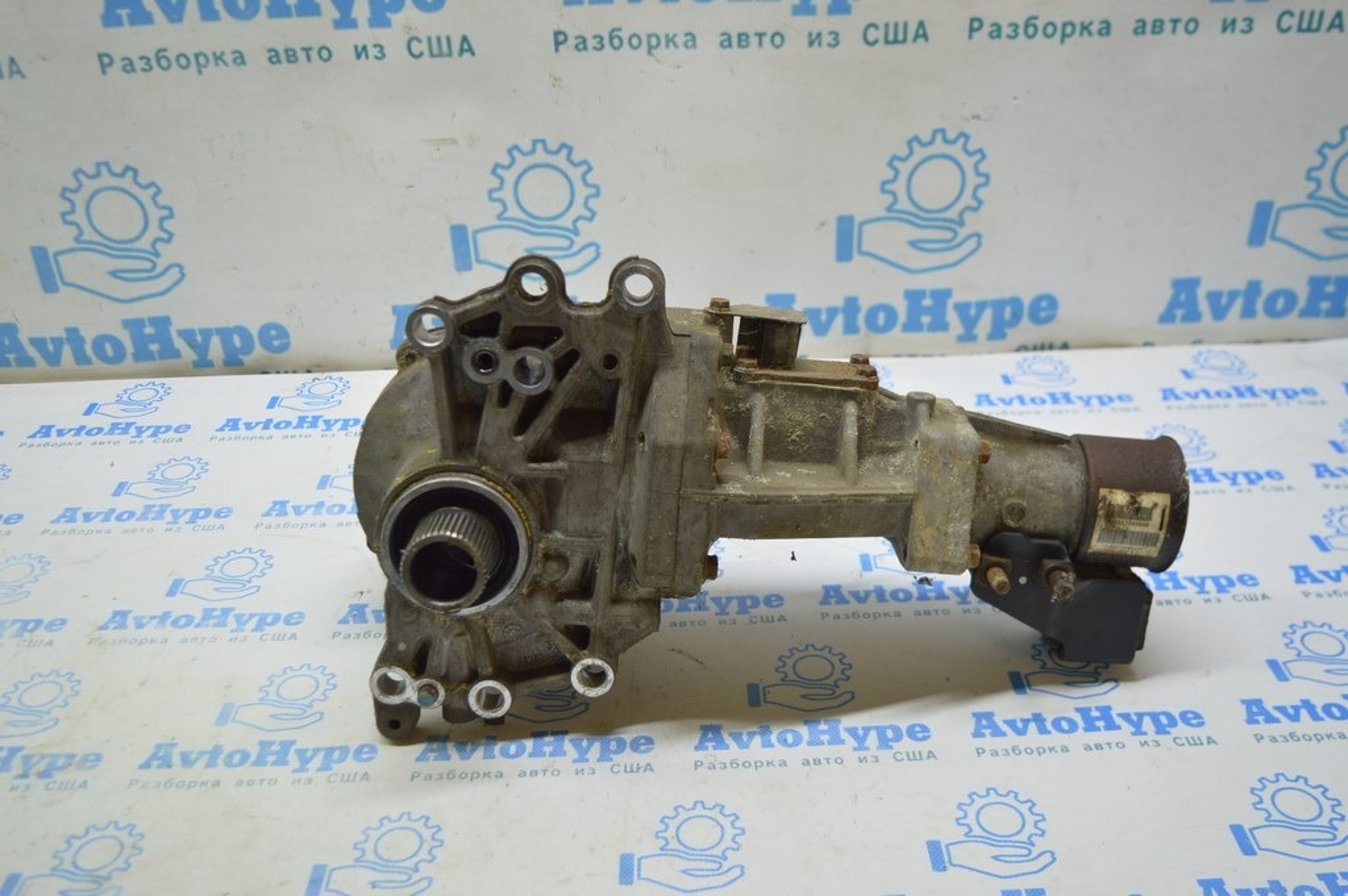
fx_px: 1291
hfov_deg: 55.1
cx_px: 674
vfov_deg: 38.3
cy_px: 448
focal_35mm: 34
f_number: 3.8
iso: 400
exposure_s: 1/40
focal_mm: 23
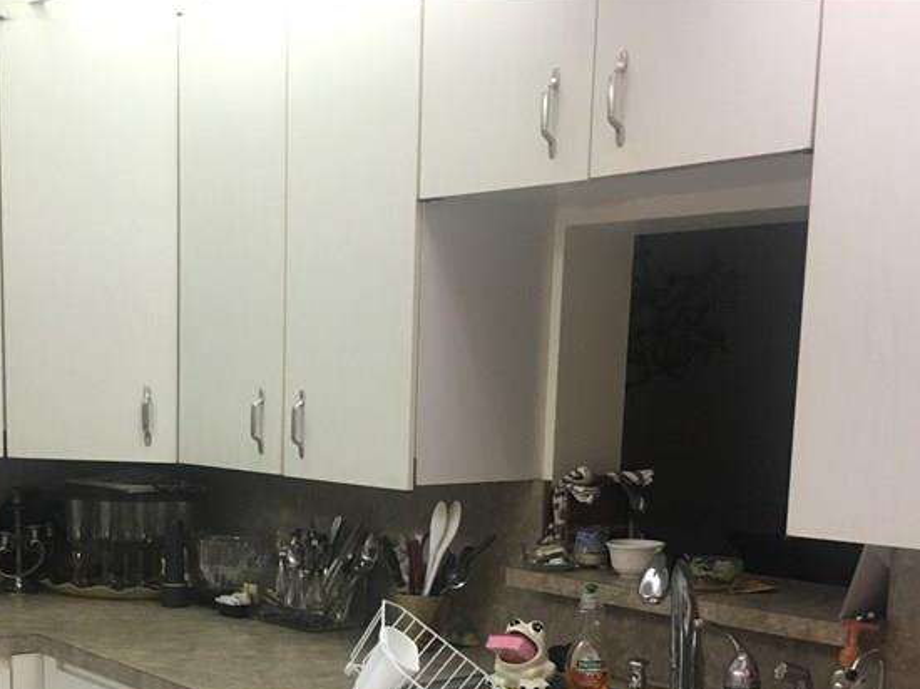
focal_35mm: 54
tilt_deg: -9.4
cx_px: 333
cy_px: 634
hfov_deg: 35.3
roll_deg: -2.6
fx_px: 1435
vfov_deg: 26.0
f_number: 2.2
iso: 100
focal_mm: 4.15
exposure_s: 1/30
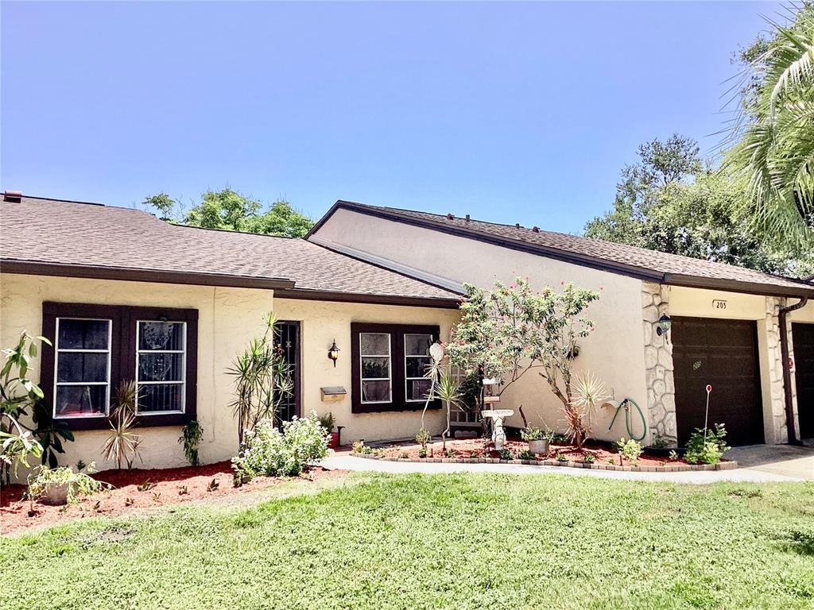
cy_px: 305
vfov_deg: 45.4
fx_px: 729
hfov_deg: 58.4
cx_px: 407
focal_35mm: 31
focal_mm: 3.3
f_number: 2.4
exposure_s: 1/994
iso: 25
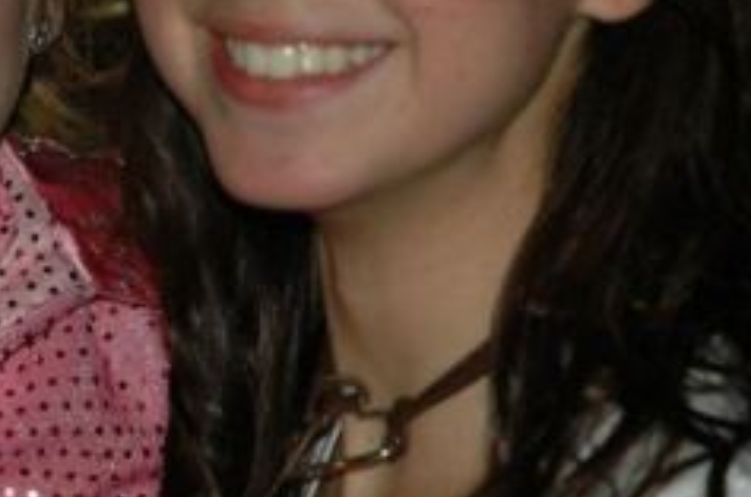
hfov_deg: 8.2
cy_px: 147
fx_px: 5226
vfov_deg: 5.4
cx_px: 171
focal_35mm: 251
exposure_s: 1/60
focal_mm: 62
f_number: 4.5
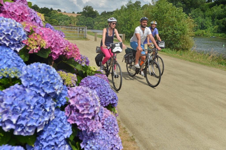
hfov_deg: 61.9
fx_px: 188
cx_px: 113
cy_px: 75
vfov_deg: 43.6
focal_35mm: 30
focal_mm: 30
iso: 100
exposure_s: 1/500
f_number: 8
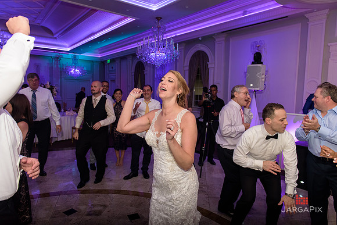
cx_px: 168
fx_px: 225
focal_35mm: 24
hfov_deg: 73.7
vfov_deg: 53.2
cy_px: 112
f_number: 3.2
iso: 1600
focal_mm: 24
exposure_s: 1/125
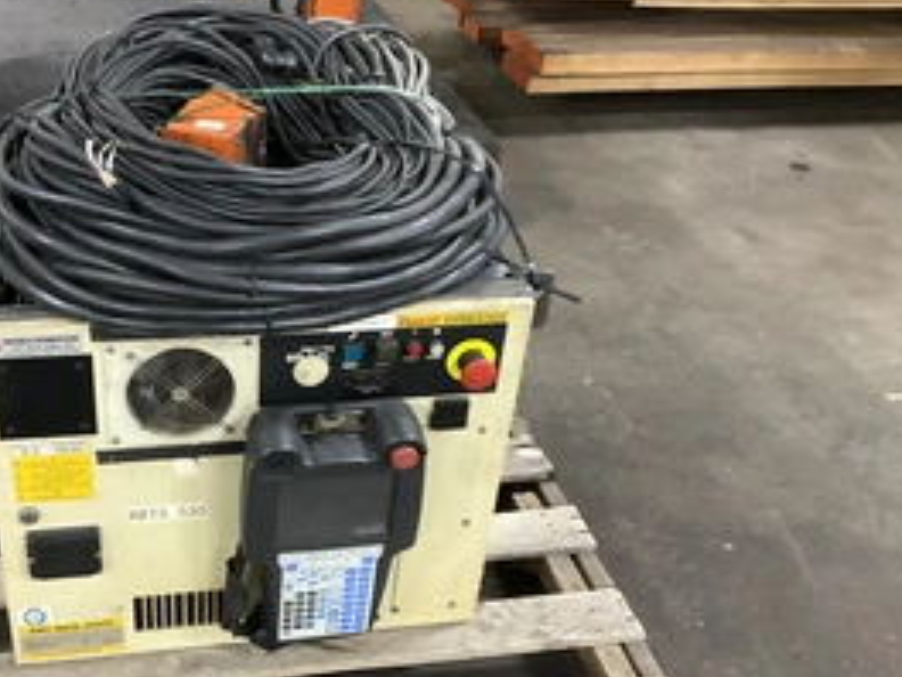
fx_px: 1147
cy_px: 407
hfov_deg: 42.3
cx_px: 294
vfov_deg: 32.8
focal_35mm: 44
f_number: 1.8
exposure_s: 1/40
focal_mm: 3
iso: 320
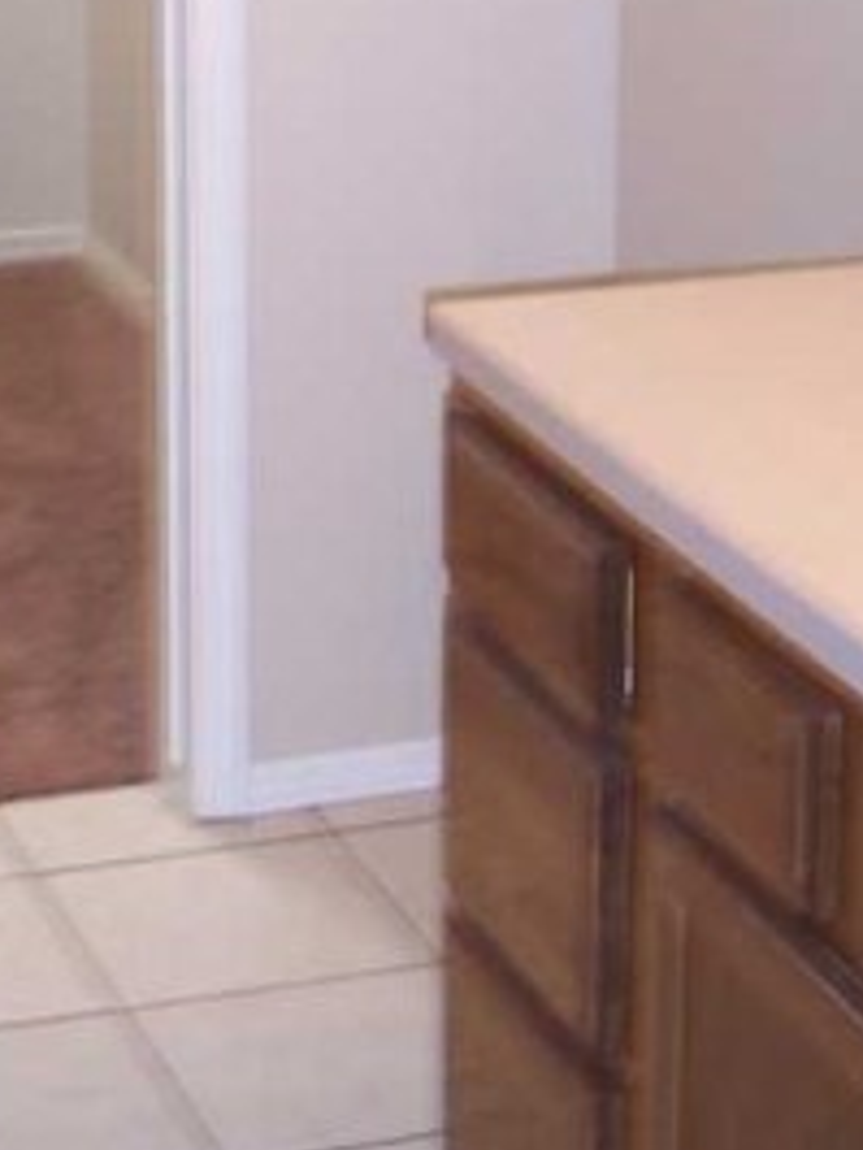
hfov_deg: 13.4
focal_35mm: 110
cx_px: 219
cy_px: -100
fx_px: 3654
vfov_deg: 17.3
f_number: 2.8
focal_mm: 8
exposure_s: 1/30
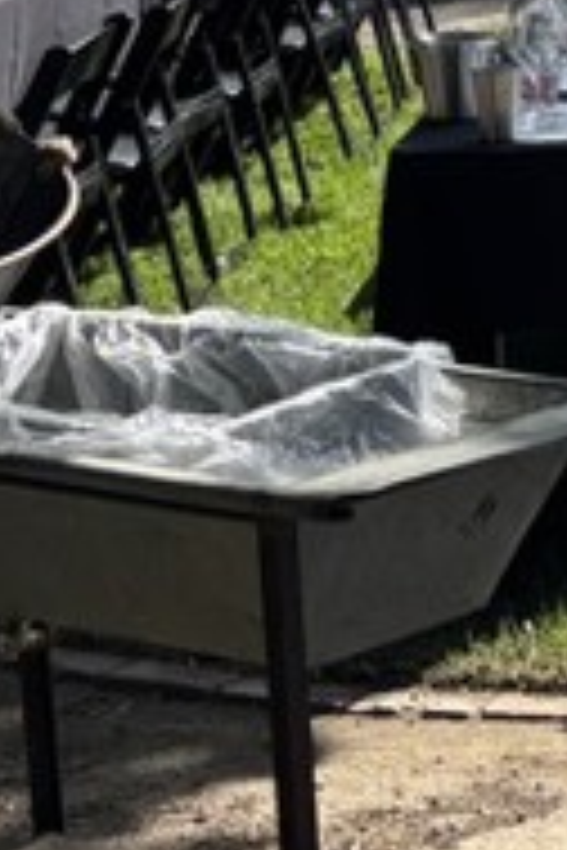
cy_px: 31
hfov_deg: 8.5
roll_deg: +2.0
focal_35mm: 143
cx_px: 1490
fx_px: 3378
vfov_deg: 14.2
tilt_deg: -9.4
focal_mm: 5.96
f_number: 1.6
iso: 50
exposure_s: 1/1007
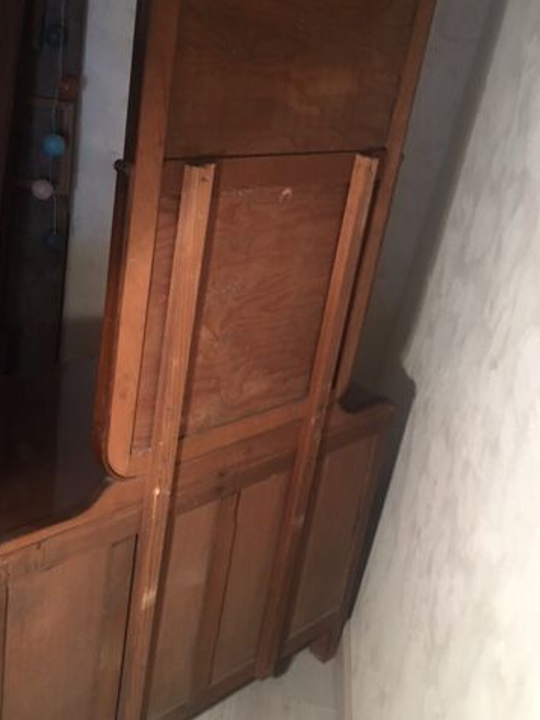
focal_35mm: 39
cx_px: 221
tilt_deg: -20.2
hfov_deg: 36.7
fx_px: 811
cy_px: 307
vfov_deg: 47.7
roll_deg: -7.2
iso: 200
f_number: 2.2
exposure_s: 1/17
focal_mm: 4.15
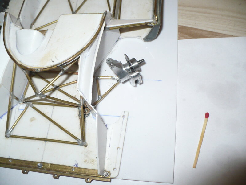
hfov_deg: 50.1
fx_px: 263
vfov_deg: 38.7
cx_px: 123
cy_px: 92
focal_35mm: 37
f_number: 2.8
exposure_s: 1/30
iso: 200
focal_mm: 6.1
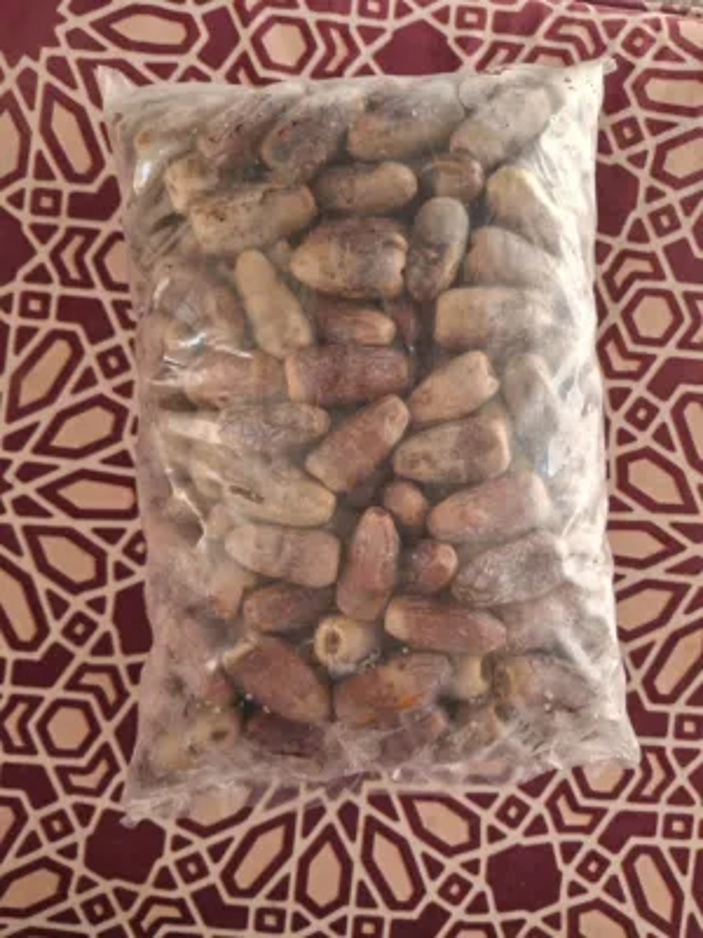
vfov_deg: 73.9
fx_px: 623
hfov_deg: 58.9
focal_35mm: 23
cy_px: 469
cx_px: 352
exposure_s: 1/100
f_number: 1.8
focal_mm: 5.54
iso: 100
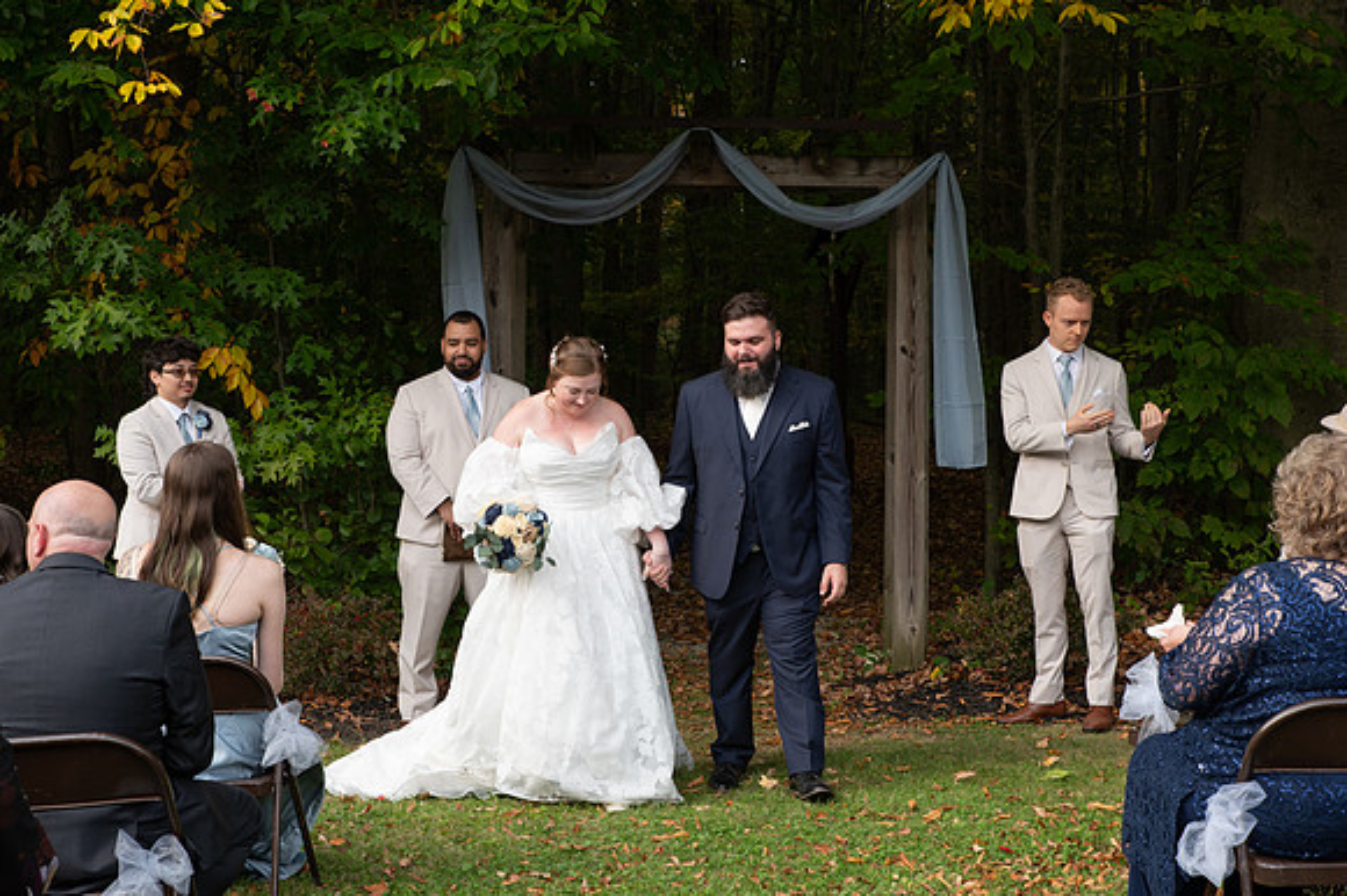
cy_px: 431
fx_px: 2248
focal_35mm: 60
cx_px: 650
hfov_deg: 33.4
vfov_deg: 22.6
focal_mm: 55
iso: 400
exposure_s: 1/200
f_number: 6.3
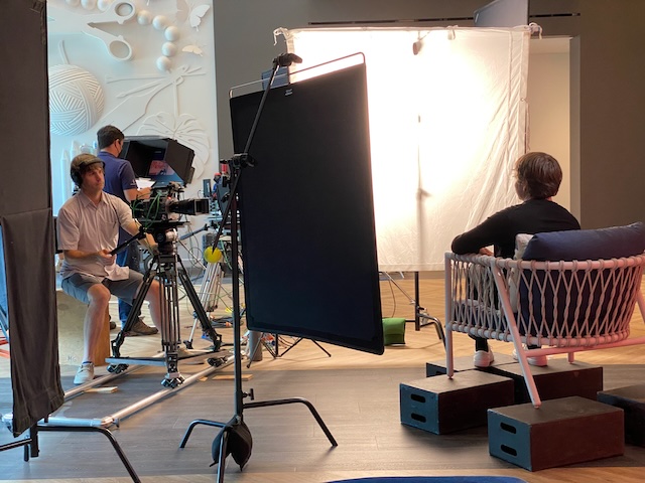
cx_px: 322
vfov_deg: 28.0
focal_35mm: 52
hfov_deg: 36.8
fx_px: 969
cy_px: 242
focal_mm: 6
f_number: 2
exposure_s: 1/60
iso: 160
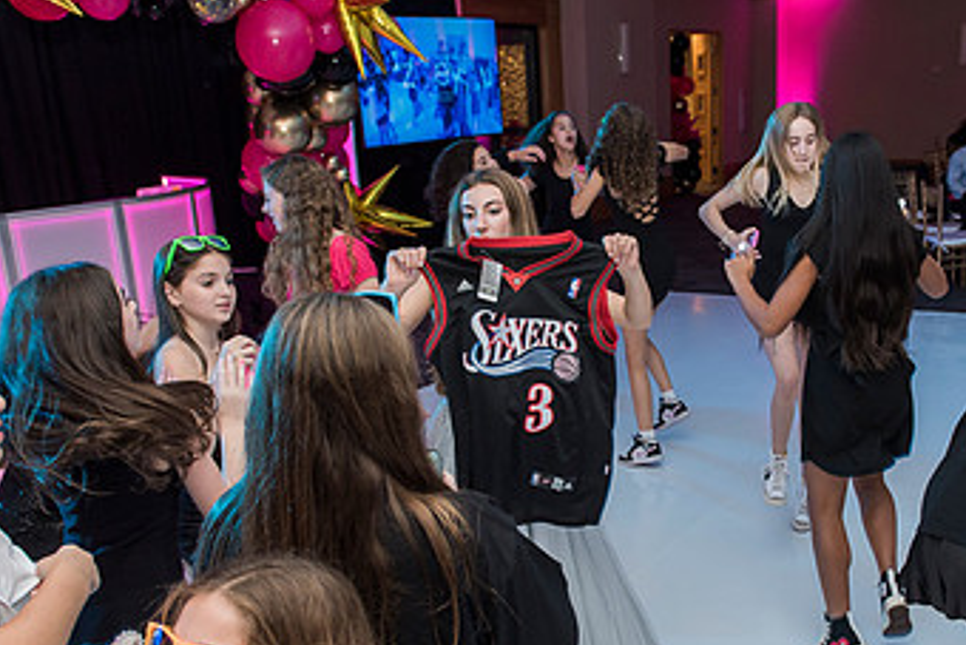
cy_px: 411
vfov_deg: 32.5
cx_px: 656
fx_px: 1101
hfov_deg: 46.5
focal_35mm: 41
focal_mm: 24
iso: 1000
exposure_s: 1/100
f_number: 4
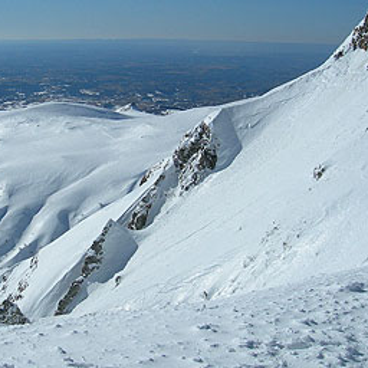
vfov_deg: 29.0
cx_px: 75
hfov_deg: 28.5
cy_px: 162
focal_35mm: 59
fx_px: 710
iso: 50
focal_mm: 7.8
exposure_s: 1/1880
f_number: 4.8
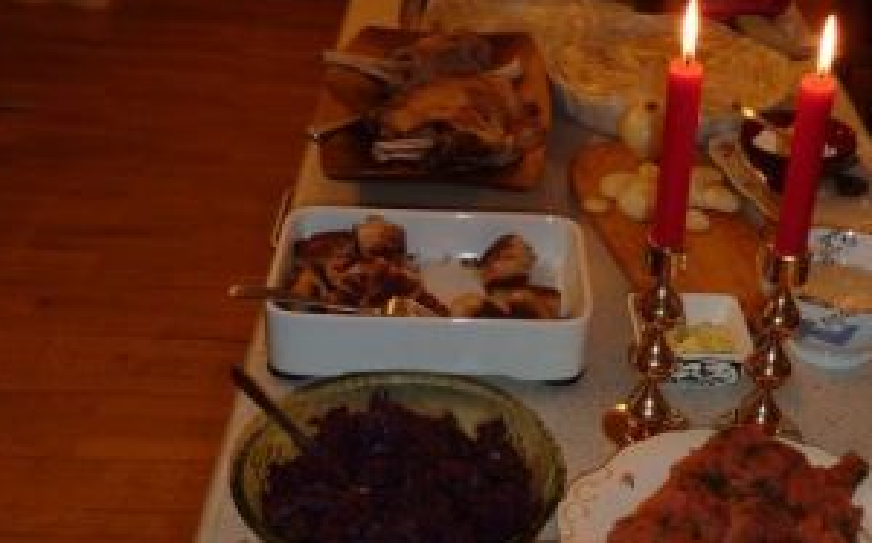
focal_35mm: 53
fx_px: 1259
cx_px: 619
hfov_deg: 37.6
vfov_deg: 24.3
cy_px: 351
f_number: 3.3
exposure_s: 1/30
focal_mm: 4.1
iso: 100
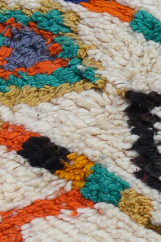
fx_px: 1716
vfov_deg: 7.9
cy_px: 383
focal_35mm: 256
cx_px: -73
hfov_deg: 5.3
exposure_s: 1/100
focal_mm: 22
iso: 100
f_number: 6.3
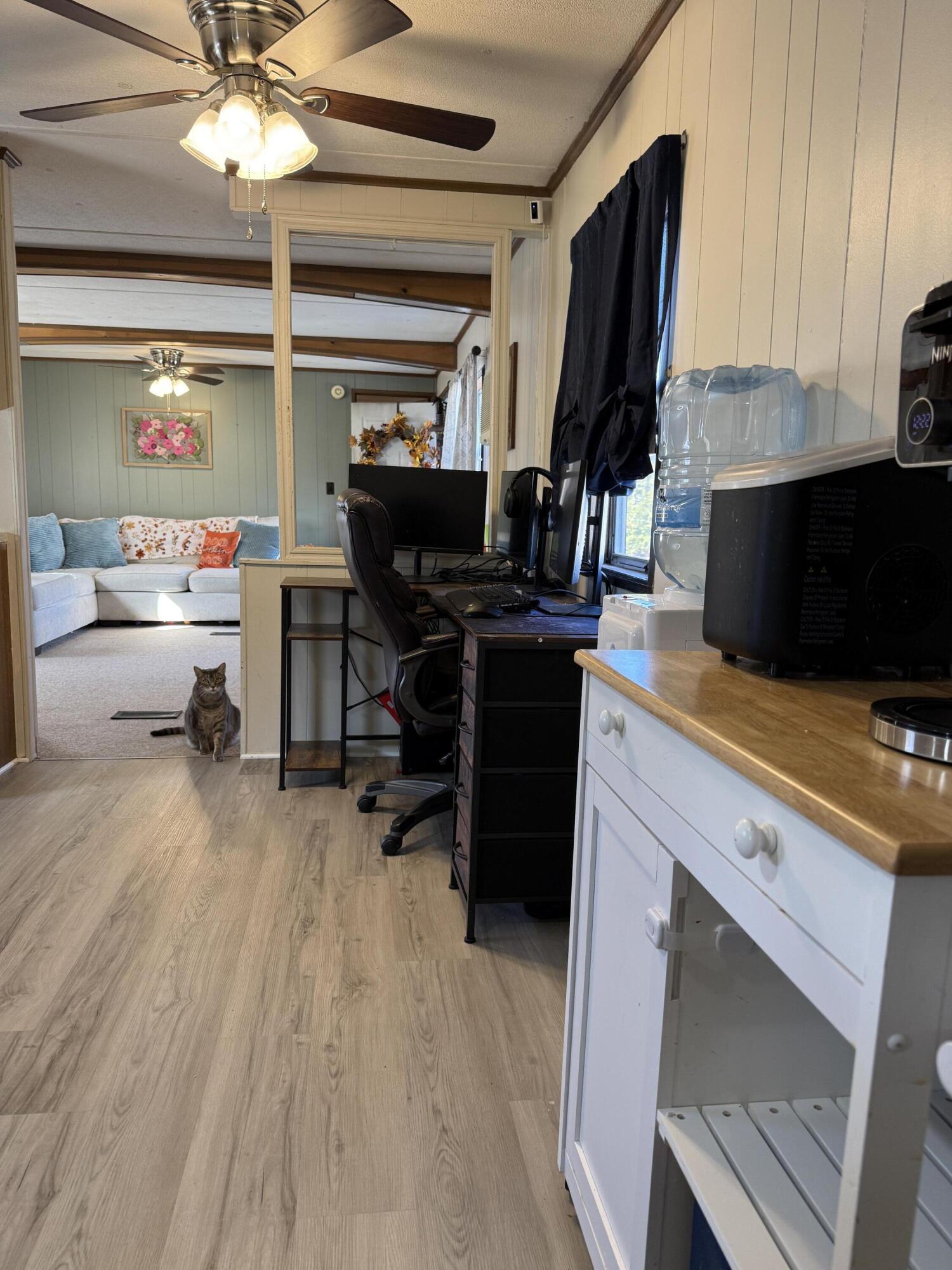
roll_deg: -1.9
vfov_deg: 71.6
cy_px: 635
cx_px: 476
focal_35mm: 24
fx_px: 880
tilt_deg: -8.8
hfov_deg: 56.8
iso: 125
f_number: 1.78
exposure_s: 1/60
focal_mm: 6.76
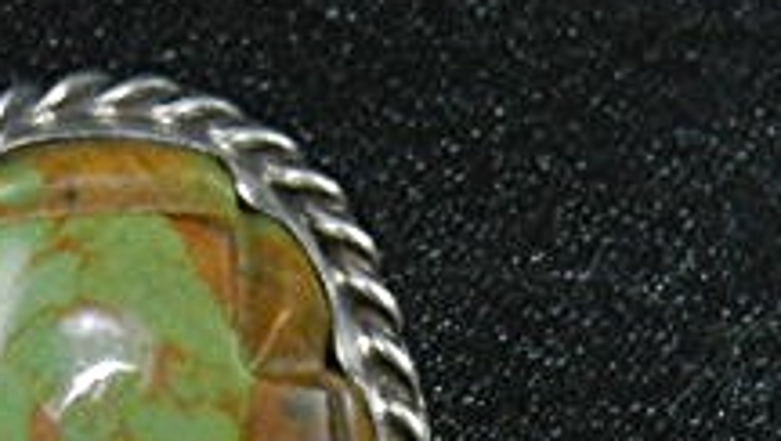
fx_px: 5949
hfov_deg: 7.5
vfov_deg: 4.2
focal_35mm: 287
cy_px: 618
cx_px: 94
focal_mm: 16
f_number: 8.8
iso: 800
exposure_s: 1/30
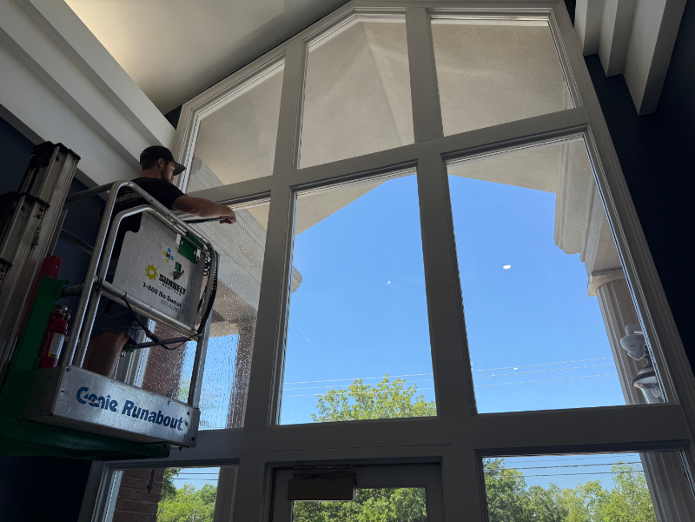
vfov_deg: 56.8
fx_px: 482
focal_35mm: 24
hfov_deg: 71.6
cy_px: 261
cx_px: 348
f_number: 1.8
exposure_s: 1/507
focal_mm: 6.8
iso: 80
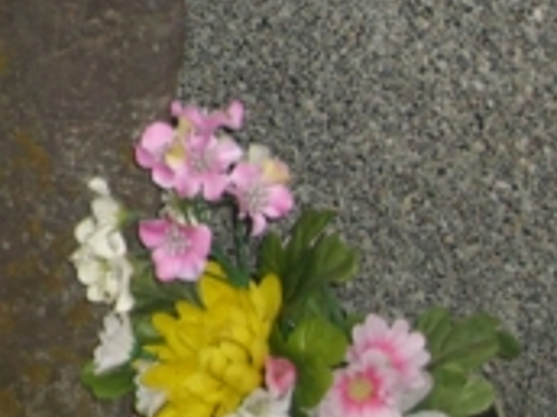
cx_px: -463
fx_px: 5101
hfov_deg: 6.1
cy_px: -94
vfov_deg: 4.7
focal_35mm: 317
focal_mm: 14.2
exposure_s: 1/60
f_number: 4
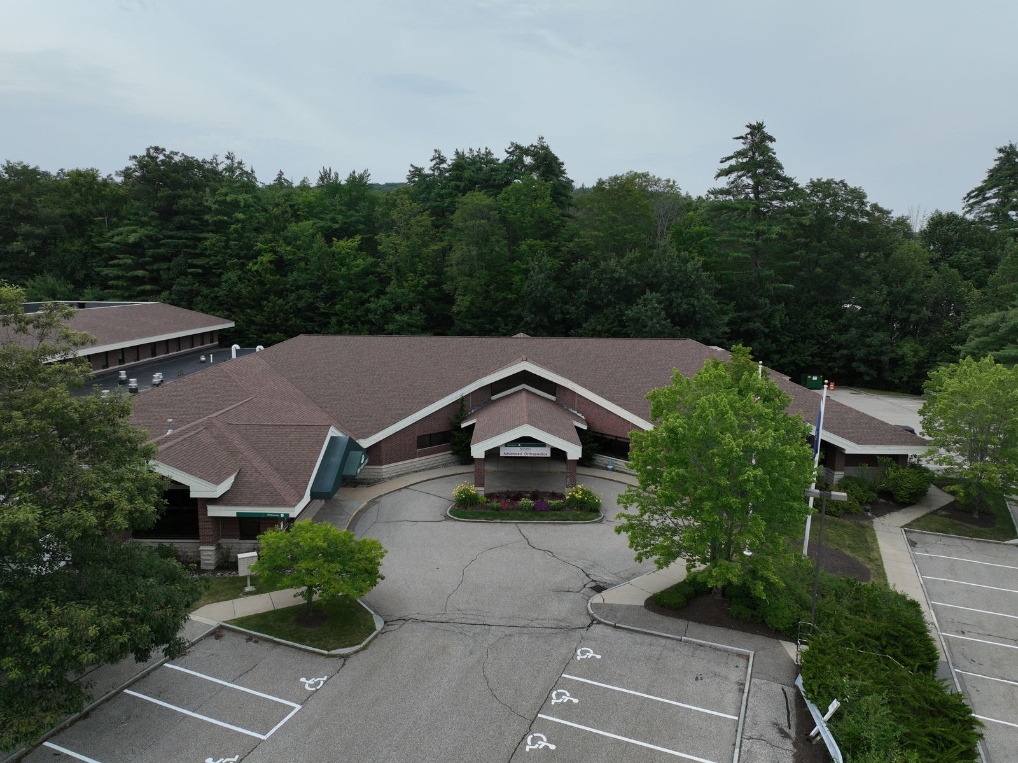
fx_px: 706
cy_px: 382
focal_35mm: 24
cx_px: 509
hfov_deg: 71.6
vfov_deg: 56.8
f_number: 2.8
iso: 170
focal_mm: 12.29
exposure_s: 1/1250
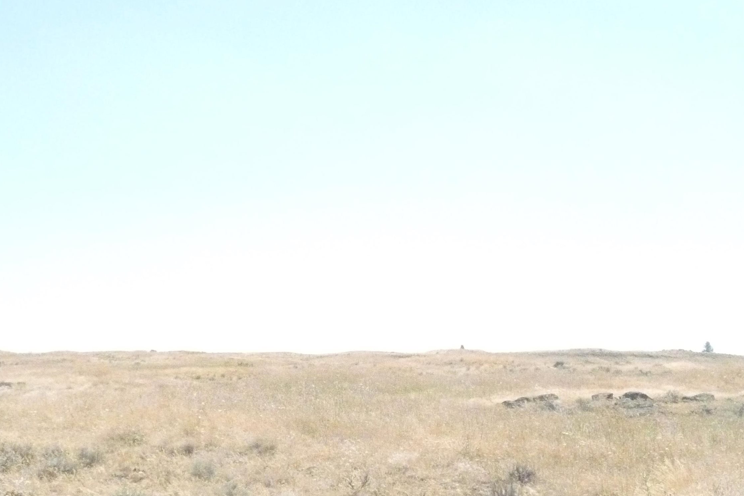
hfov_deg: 48.4
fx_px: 827
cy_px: 352
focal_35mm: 40
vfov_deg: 32.9
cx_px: 333
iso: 1600
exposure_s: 1/2000
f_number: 8
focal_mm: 4.7
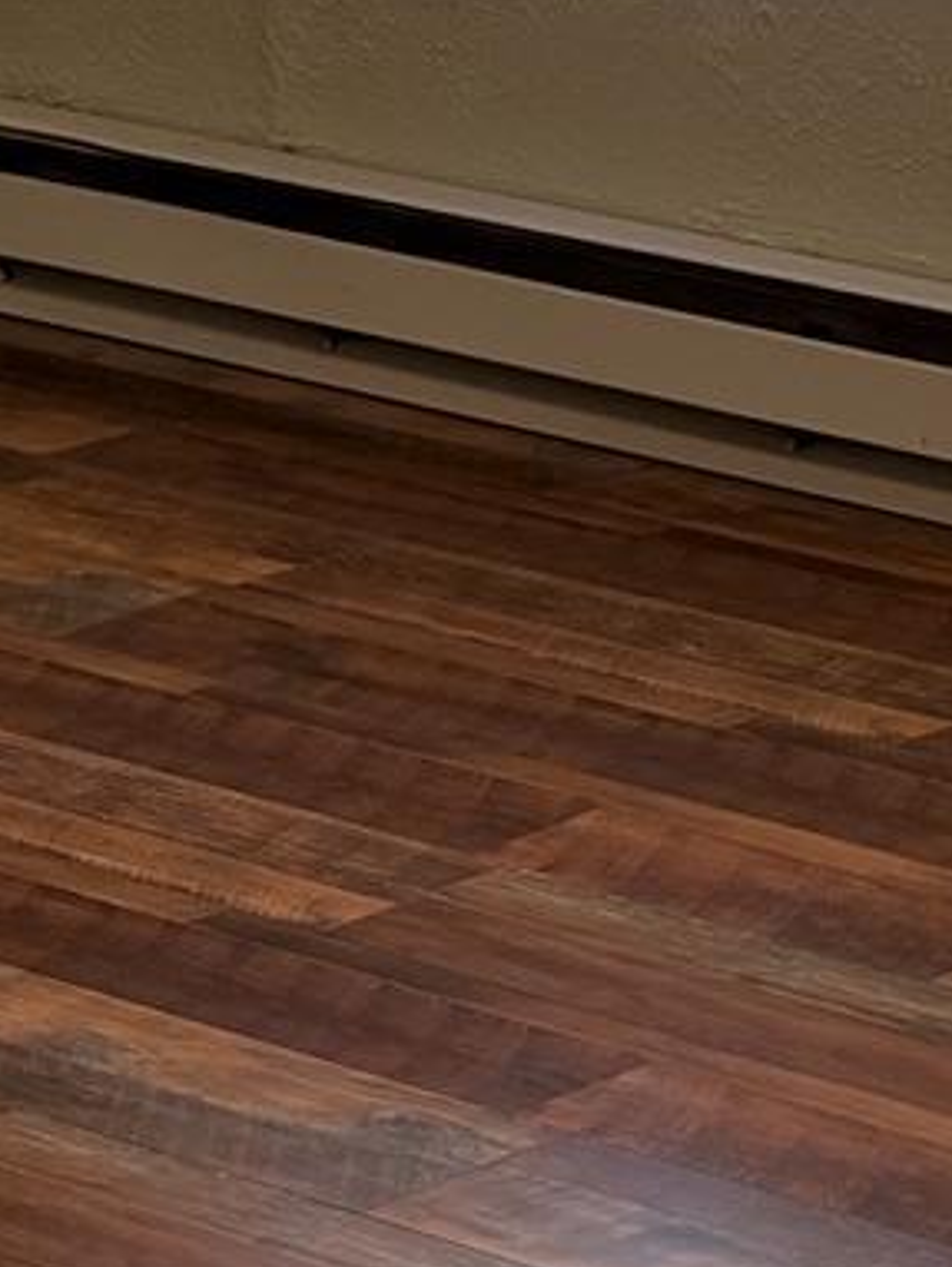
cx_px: -242
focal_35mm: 209
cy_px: -624
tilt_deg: -6.6
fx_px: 7655
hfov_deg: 7.1
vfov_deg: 9.2
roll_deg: +0.0
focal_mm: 5.96
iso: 125
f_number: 1.6
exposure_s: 1/120
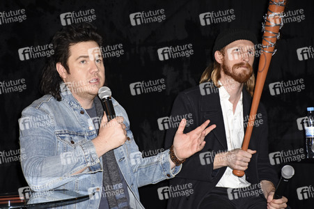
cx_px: 157
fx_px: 1046
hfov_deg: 17.1
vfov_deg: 11.4
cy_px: 104
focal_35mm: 120
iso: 640
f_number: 5.3
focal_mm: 80
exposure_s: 1/125
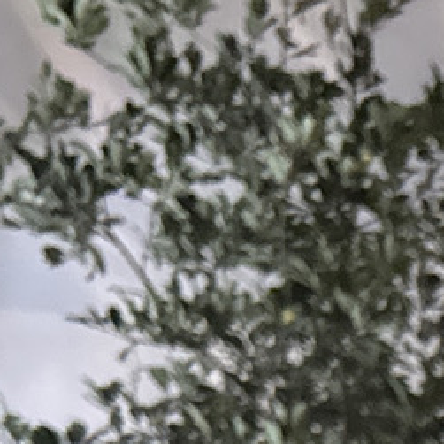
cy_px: 1169
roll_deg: -4.9
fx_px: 2656
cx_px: 1068
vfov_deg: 8.5
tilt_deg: +1.4
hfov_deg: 8.7
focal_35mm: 183
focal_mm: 5.96
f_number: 1.6
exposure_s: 1/17
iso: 1000
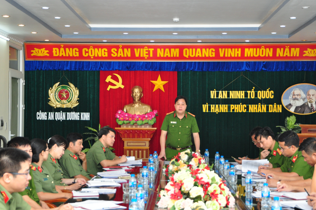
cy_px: 104
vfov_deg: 18.1
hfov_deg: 27.0
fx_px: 657
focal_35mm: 75
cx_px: 168
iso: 800
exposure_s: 1/200
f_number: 4.8
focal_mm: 42
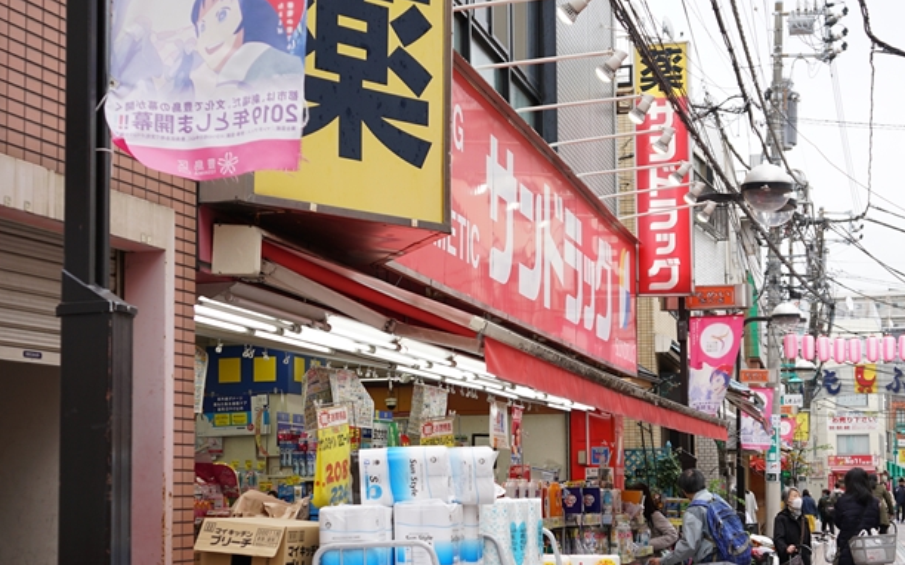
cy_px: 333
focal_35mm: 64
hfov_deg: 32.0
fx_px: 1578
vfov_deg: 20.3
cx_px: 461
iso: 100
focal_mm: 32
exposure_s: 1/100
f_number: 4
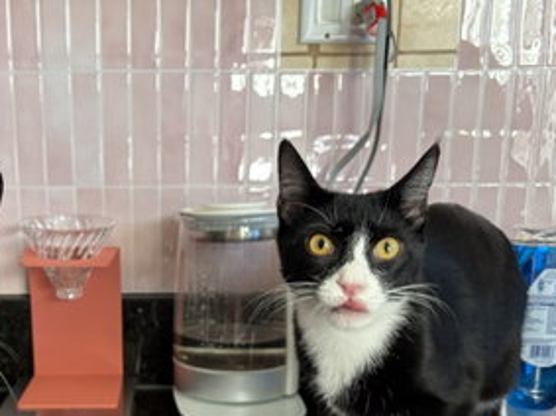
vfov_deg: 30.9
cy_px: 321
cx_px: 153
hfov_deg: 40.3
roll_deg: +0.0
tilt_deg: -13.0
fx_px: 739
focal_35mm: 46
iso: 125
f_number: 1.6
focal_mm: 5.96
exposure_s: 1/85
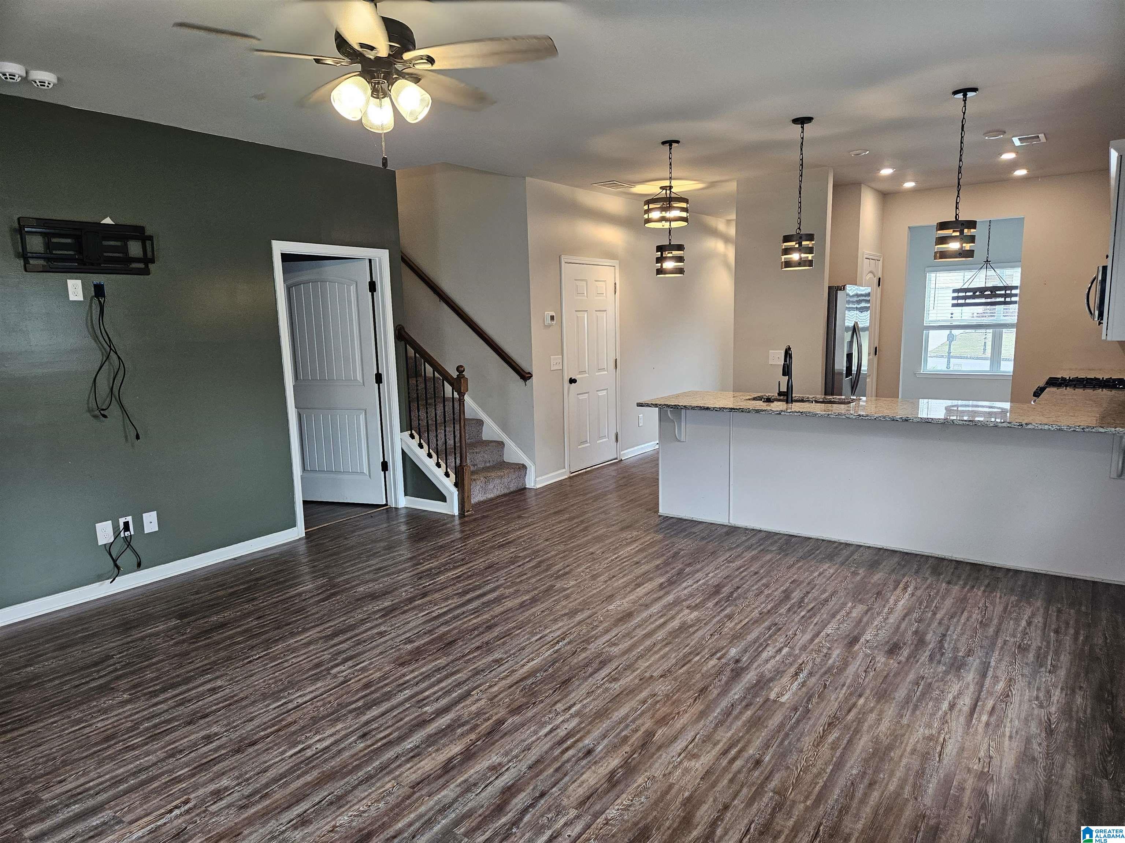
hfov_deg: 73.9
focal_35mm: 23
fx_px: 747
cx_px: 562
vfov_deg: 58.9
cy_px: 422
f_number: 1.8
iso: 200
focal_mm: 5.4
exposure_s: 1/120
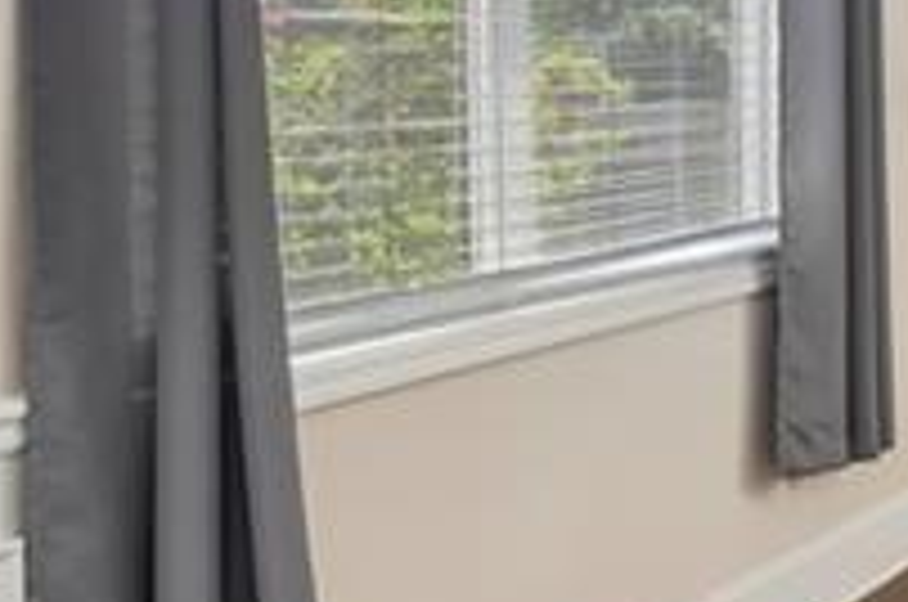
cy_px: 43
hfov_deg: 17.5
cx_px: 1919
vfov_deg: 18.7
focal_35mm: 71
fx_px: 1788
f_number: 8
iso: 320
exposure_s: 1/20
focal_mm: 14
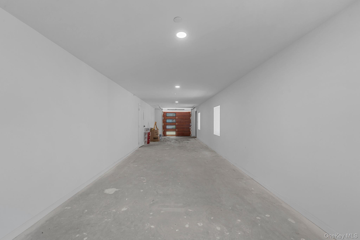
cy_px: 120
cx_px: 180
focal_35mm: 14
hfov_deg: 104.3
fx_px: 140
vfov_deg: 81.2
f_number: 10
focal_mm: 14
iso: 200
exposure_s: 1/2
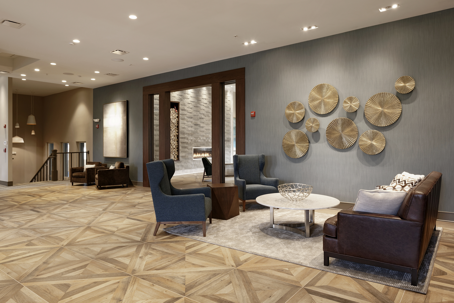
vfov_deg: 53.2
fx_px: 303
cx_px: 227
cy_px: 152
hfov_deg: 73.7
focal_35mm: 24
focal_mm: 24
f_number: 10
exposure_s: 1/2
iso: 320
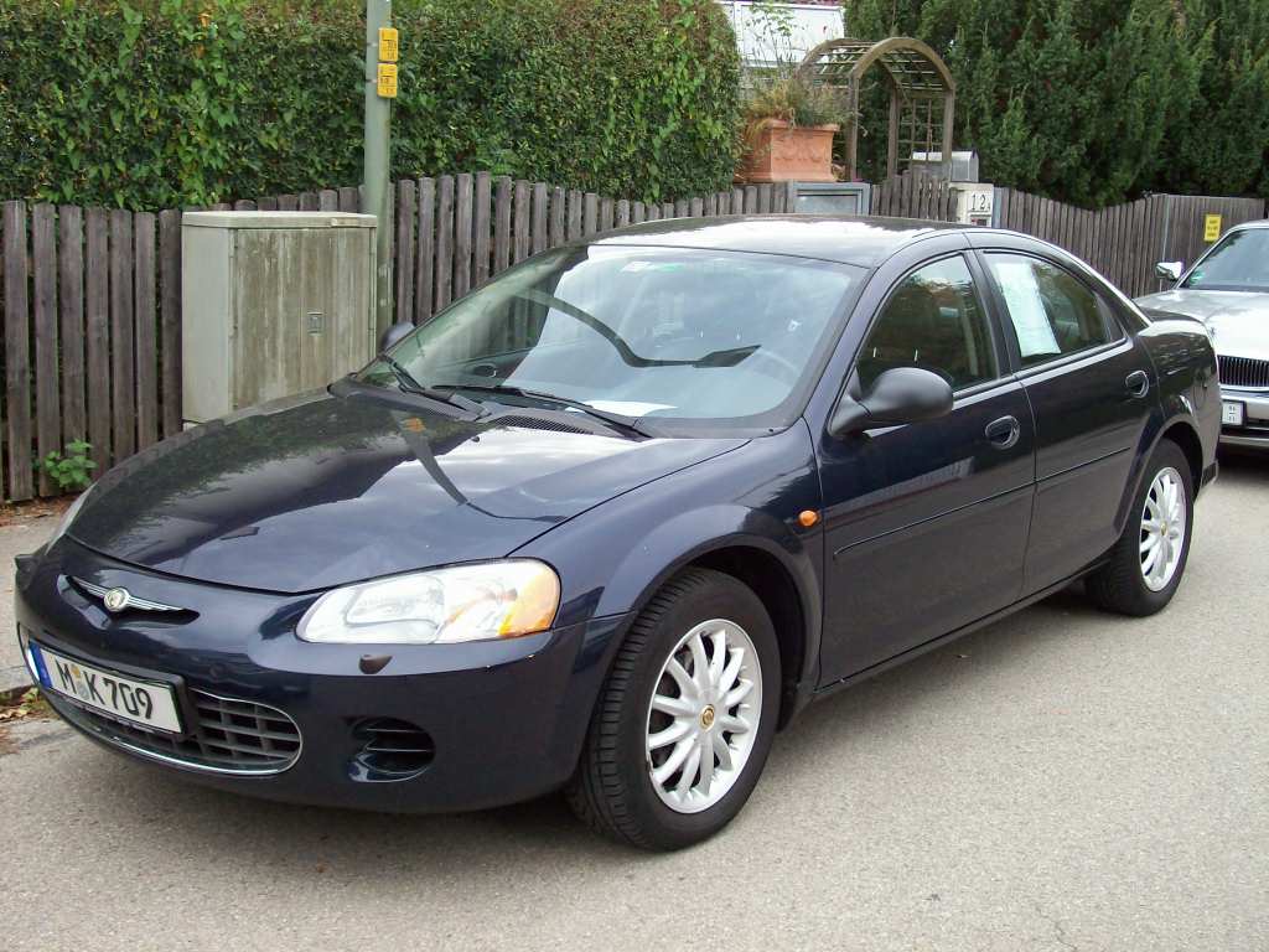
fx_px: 1650
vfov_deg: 32.2
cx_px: 634
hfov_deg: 42.1
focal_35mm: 45
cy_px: 476
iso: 80
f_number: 3
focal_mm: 7.6
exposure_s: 1/116
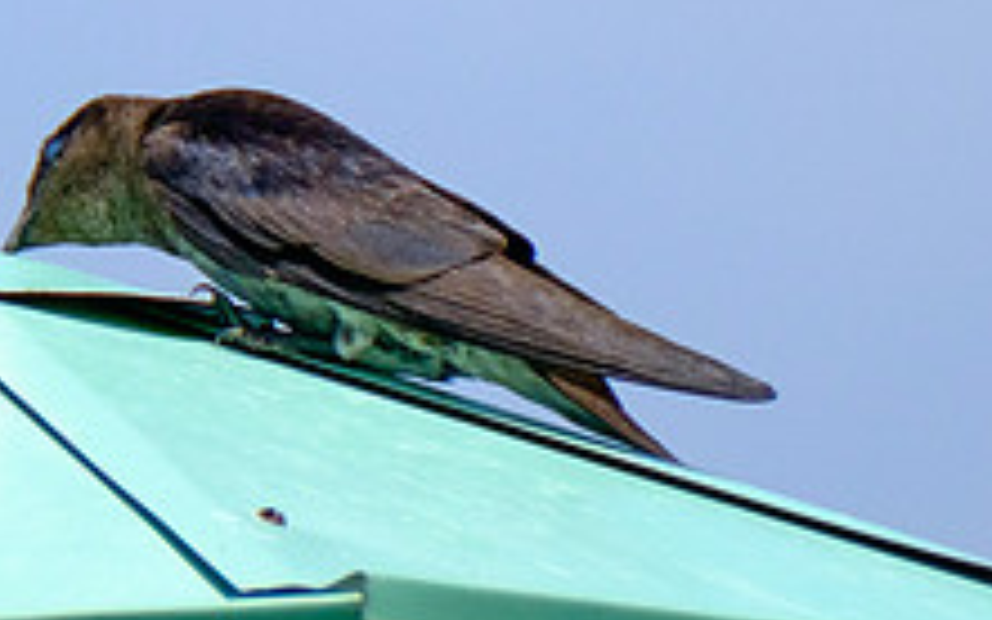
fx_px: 81490
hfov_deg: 0.7
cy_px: 297
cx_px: 458
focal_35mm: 3015
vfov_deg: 0.4
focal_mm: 560
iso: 500
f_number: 8
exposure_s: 1/4000
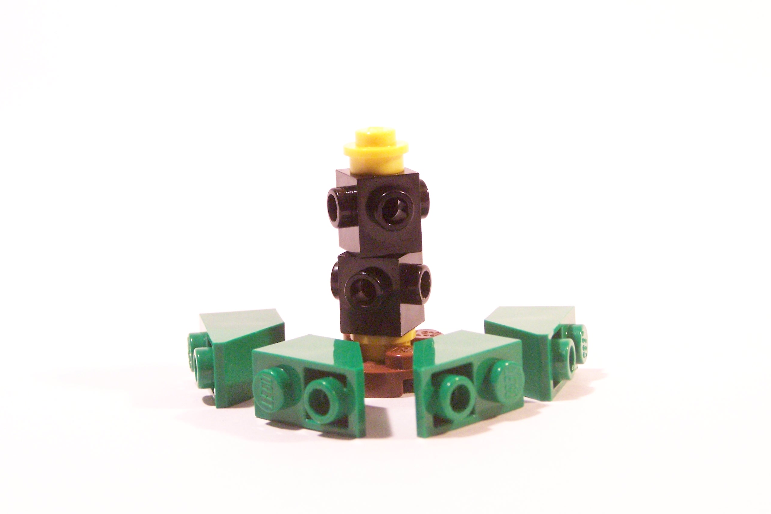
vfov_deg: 15.9
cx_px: 387
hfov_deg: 23.6
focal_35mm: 86
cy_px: 224
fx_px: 1842
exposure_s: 1/30
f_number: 3.6
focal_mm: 13.7
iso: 400
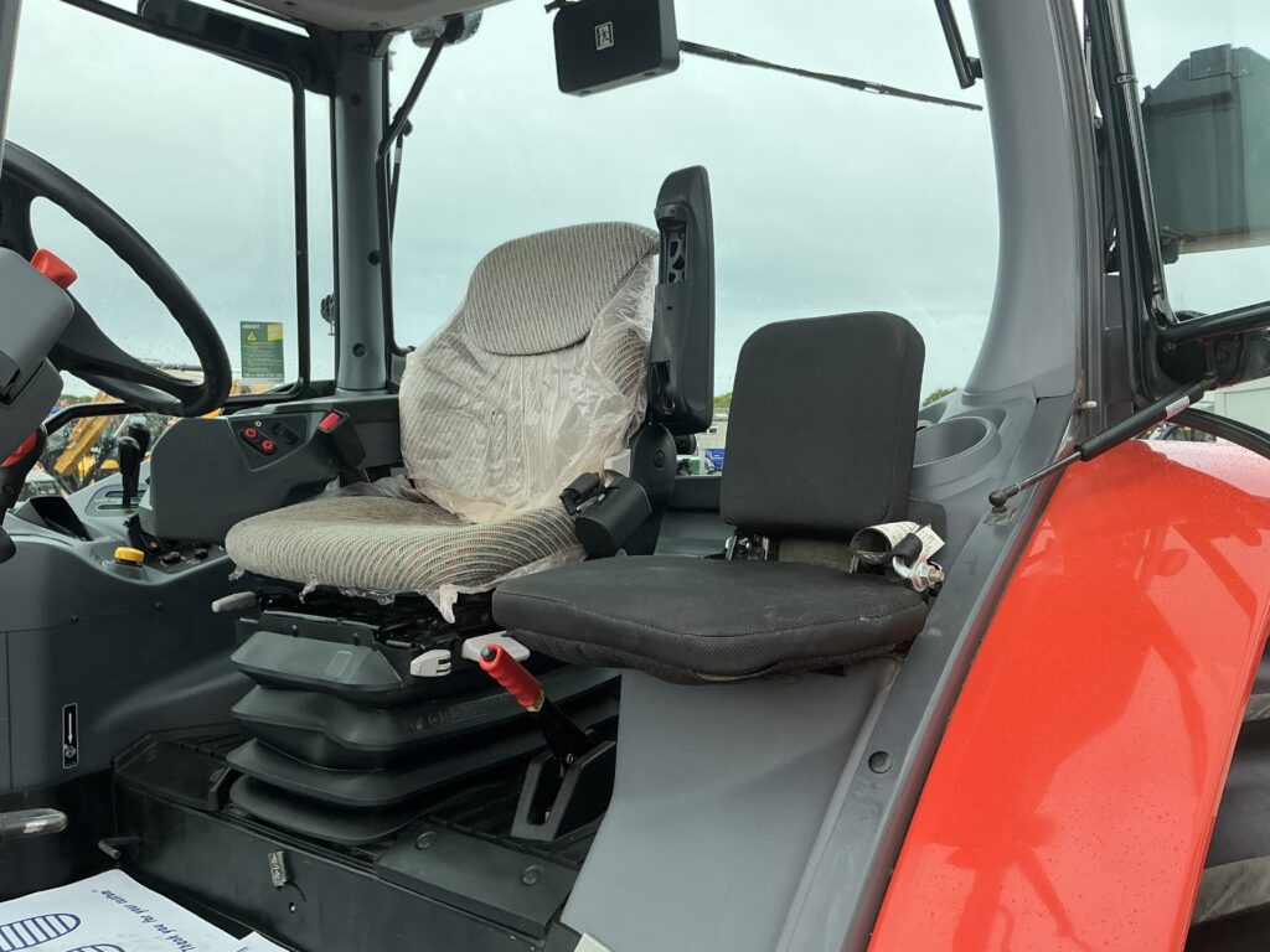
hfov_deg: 63.4
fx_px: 1027
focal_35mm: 28
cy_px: 476
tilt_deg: -1.0
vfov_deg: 49.7
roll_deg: -0.5
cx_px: 635
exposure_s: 1/620
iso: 25
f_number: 1.8
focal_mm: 3
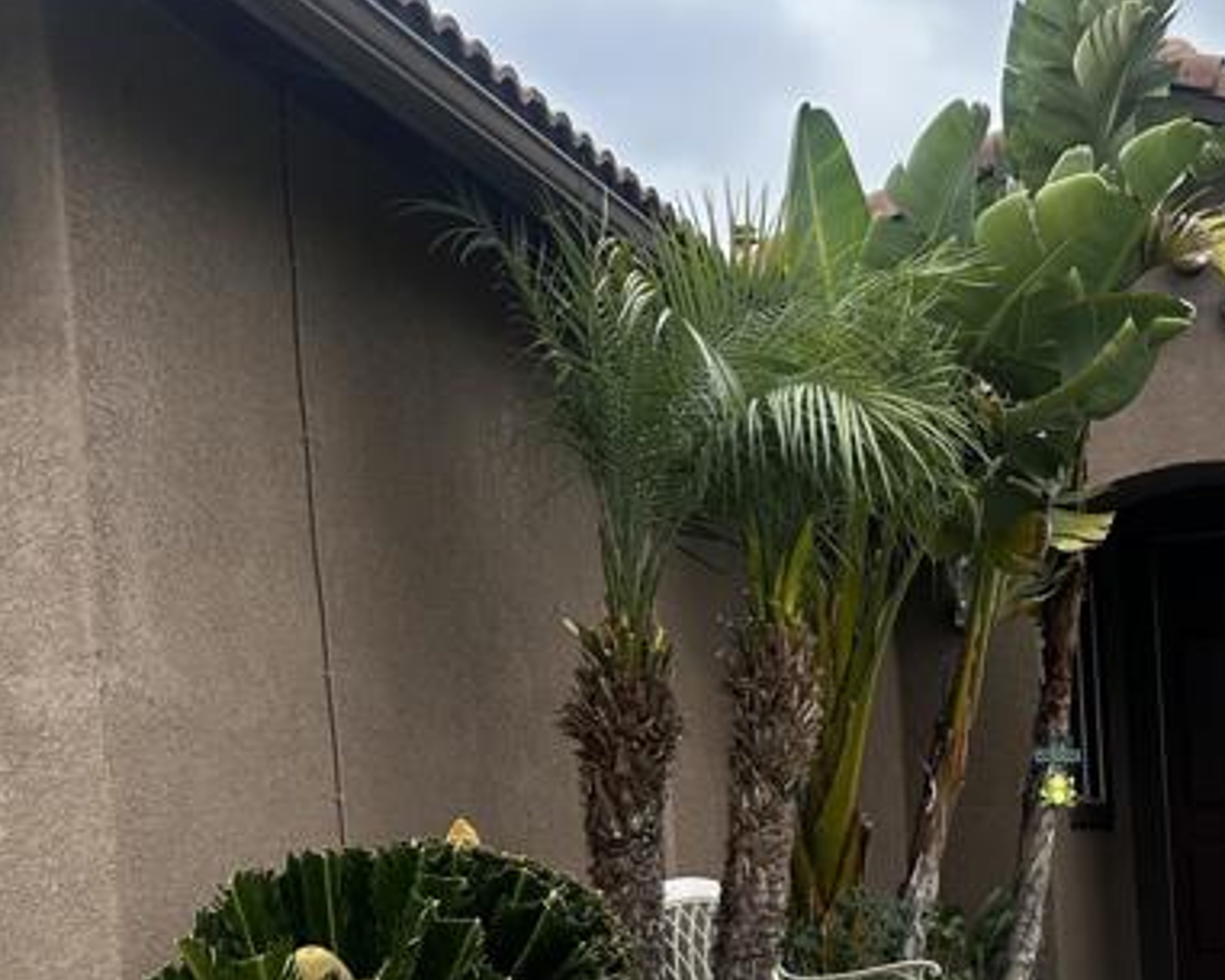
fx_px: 2285
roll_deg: +4.0
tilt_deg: -0.8
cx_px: 1016
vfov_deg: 23.3
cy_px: 961
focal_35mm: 63
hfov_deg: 29.2
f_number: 1.78
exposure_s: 1/1812
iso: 80
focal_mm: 6.86
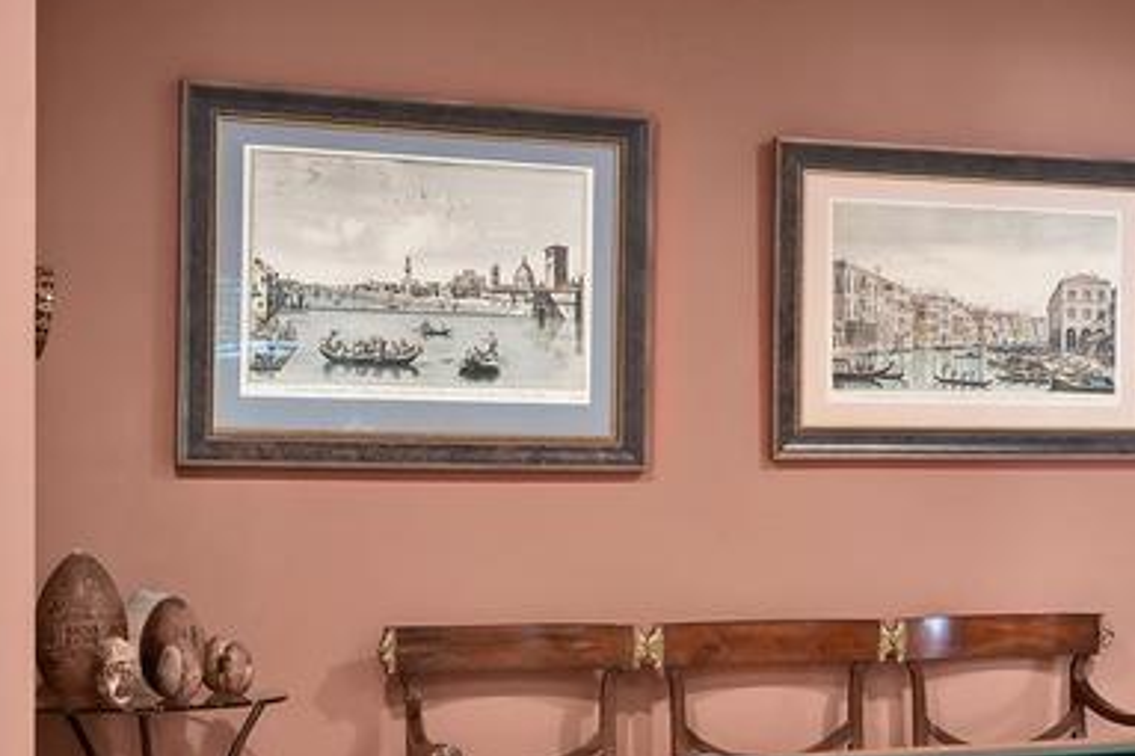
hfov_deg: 19.6
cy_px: 609
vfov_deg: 14.5
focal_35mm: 94
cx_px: 1565
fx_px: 2952
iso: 200
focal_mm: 17.5
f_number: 9
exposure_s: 1.6
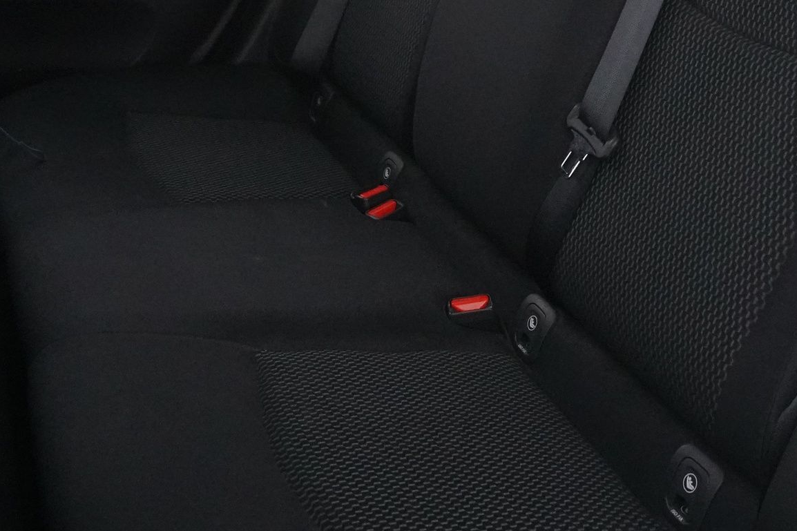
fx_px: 1151
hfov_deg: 38.1
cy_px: 34
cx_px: 453
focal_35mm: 52
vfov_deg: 25.1
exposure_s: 1/100
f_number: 3.5
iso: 6400
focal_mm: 16
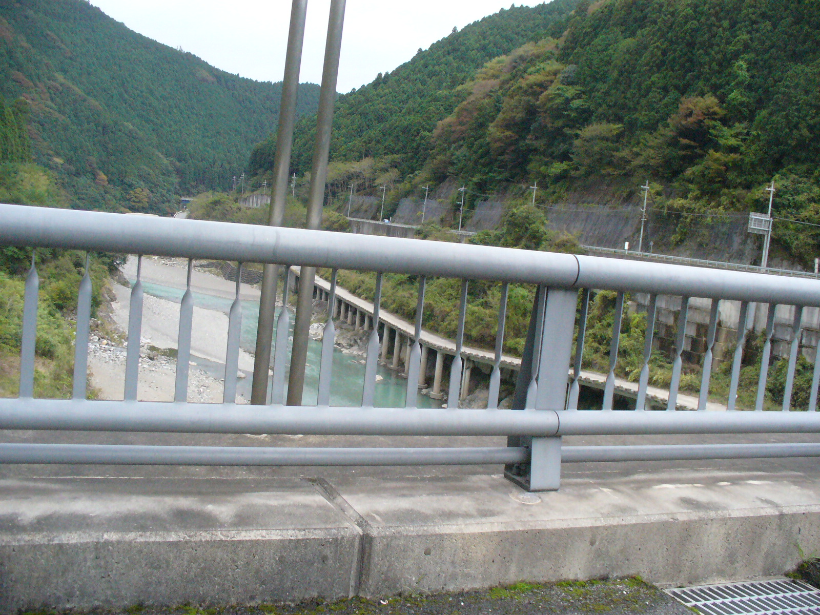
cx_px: 410
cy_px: 308
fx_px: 876
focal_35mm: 37
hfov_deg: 50.1
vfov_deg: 38.7
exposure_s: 1/640
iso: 400
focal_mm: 6.1
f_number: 2.8
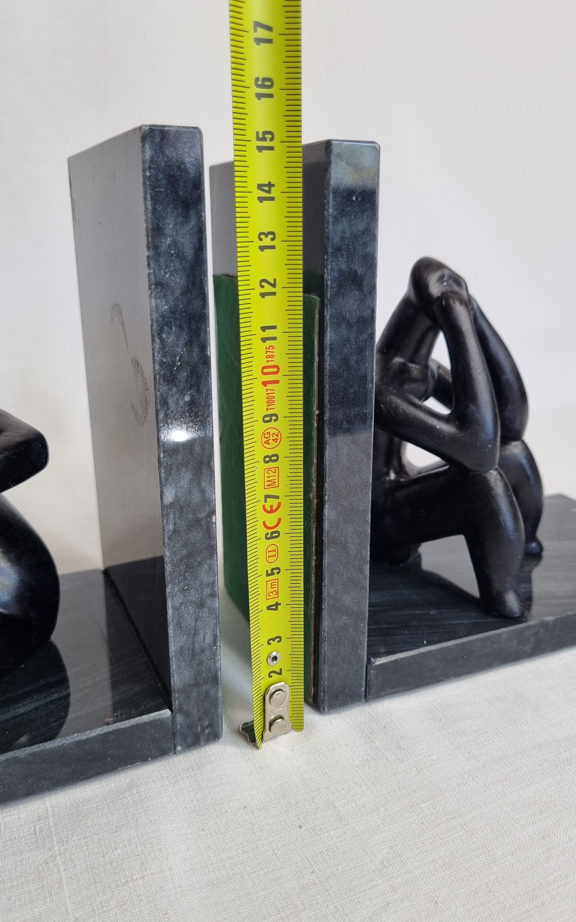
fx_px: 703
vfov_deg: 66.5
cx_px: 305
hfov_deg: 44.5
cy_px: 463
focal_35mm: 28
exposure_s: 1/132
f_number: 1.8
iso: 50
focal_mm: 5.4
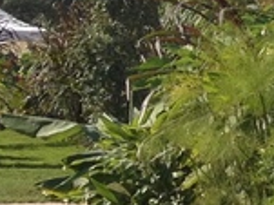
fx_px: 2199
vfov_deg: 5.3
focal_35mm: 278
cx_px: 978
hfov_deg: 6.2
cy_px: 5
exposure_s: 1/1200
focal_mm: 4.28
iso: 50
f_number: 2.4
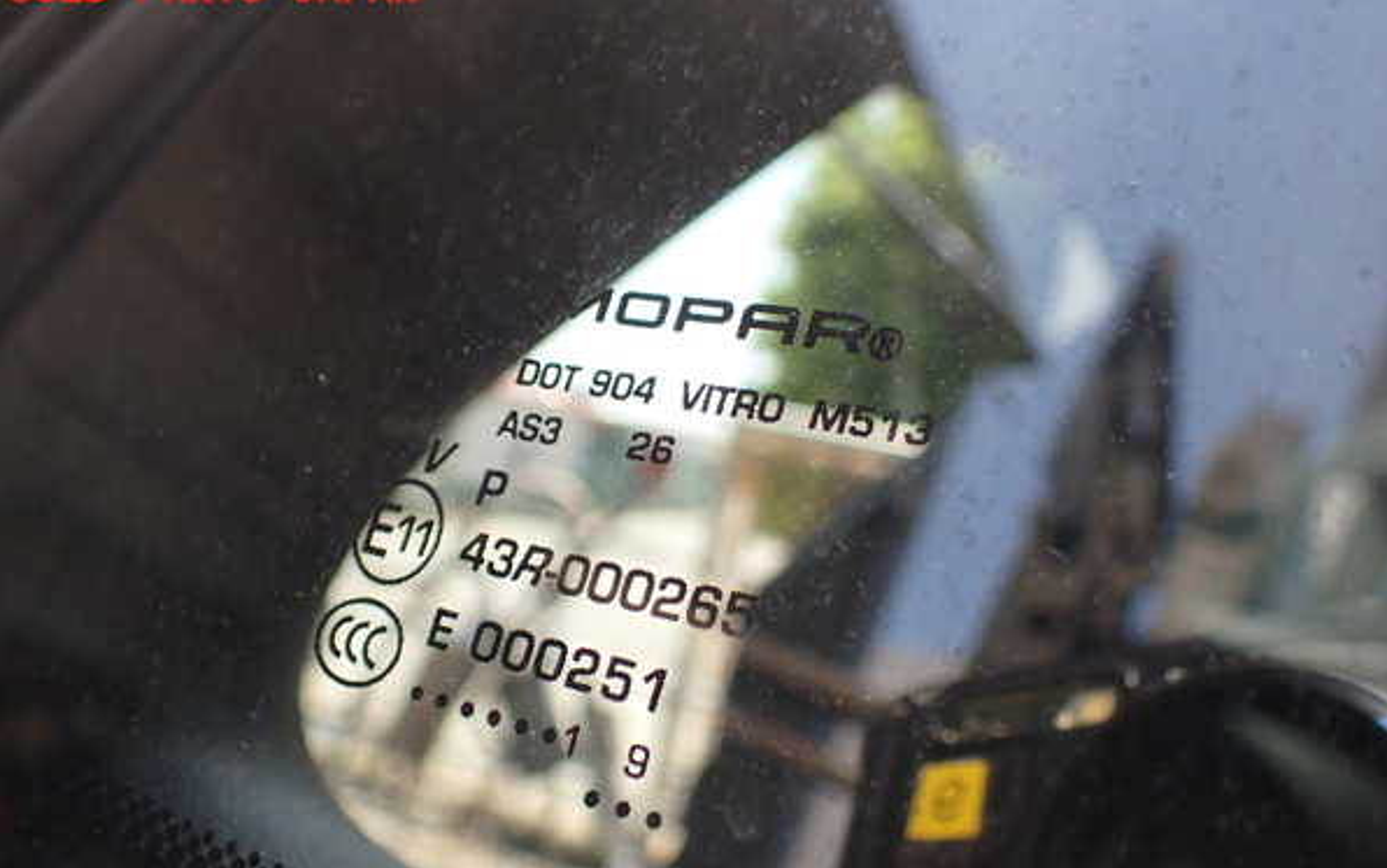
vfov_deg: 39.4
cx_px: 694
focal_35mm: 32
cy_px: 482
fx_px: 1210
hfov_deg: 59.6
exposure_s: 1/160
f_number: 2.3
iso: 100
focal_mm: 5.4
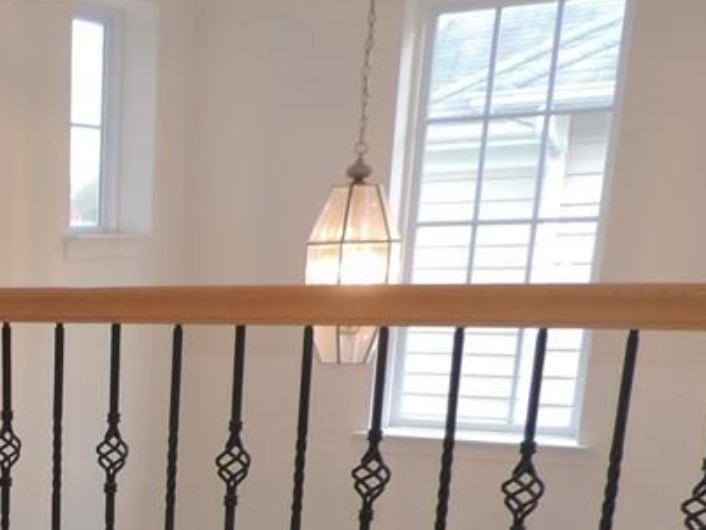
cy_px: 664
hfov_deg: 27.9
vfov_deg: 21.9
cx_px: -129
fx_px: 1245
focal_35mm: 61
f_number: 3
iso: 125
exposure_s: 1/40
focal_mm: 4.3
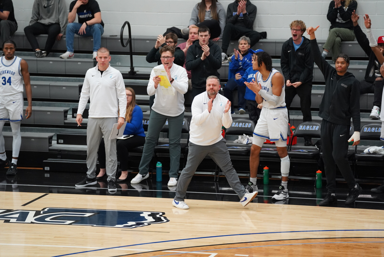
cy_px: 128
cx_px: 192
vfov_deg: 8.2
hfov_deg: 12.2
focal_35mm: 168
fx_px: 1793
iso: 4000
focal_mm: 168
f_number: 2.8
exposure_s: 1/800
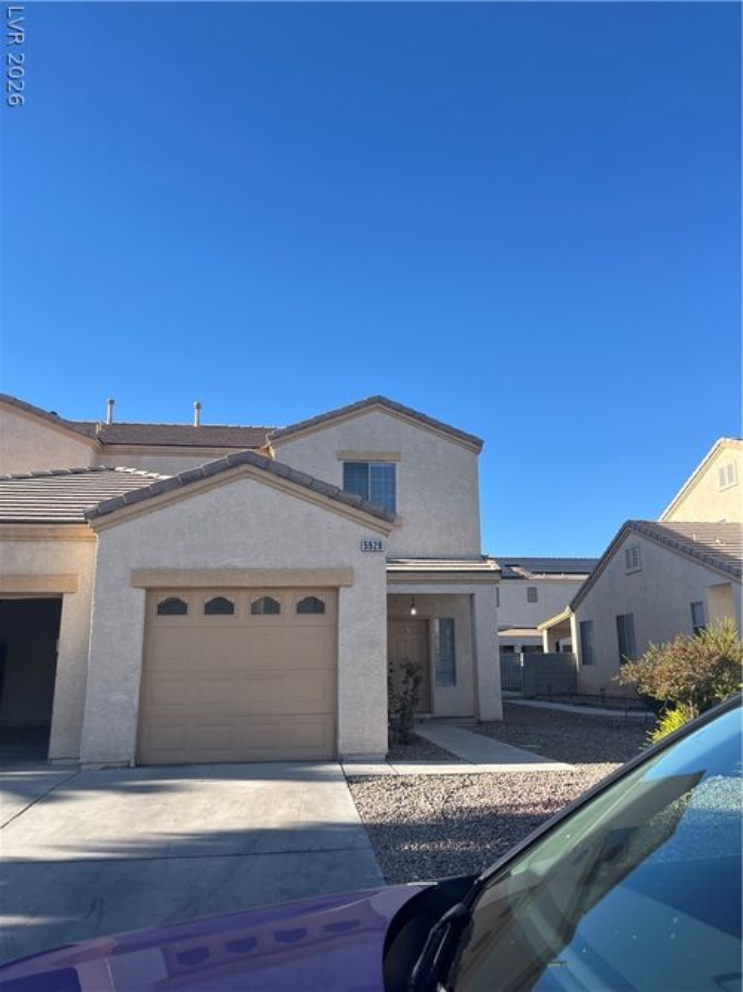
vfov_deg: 67.3
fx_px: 744
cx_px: 372
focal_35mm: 26
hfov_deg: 53.0
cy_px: 496
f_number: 1.6
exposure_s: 1/2062
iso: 50
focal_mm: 5.1
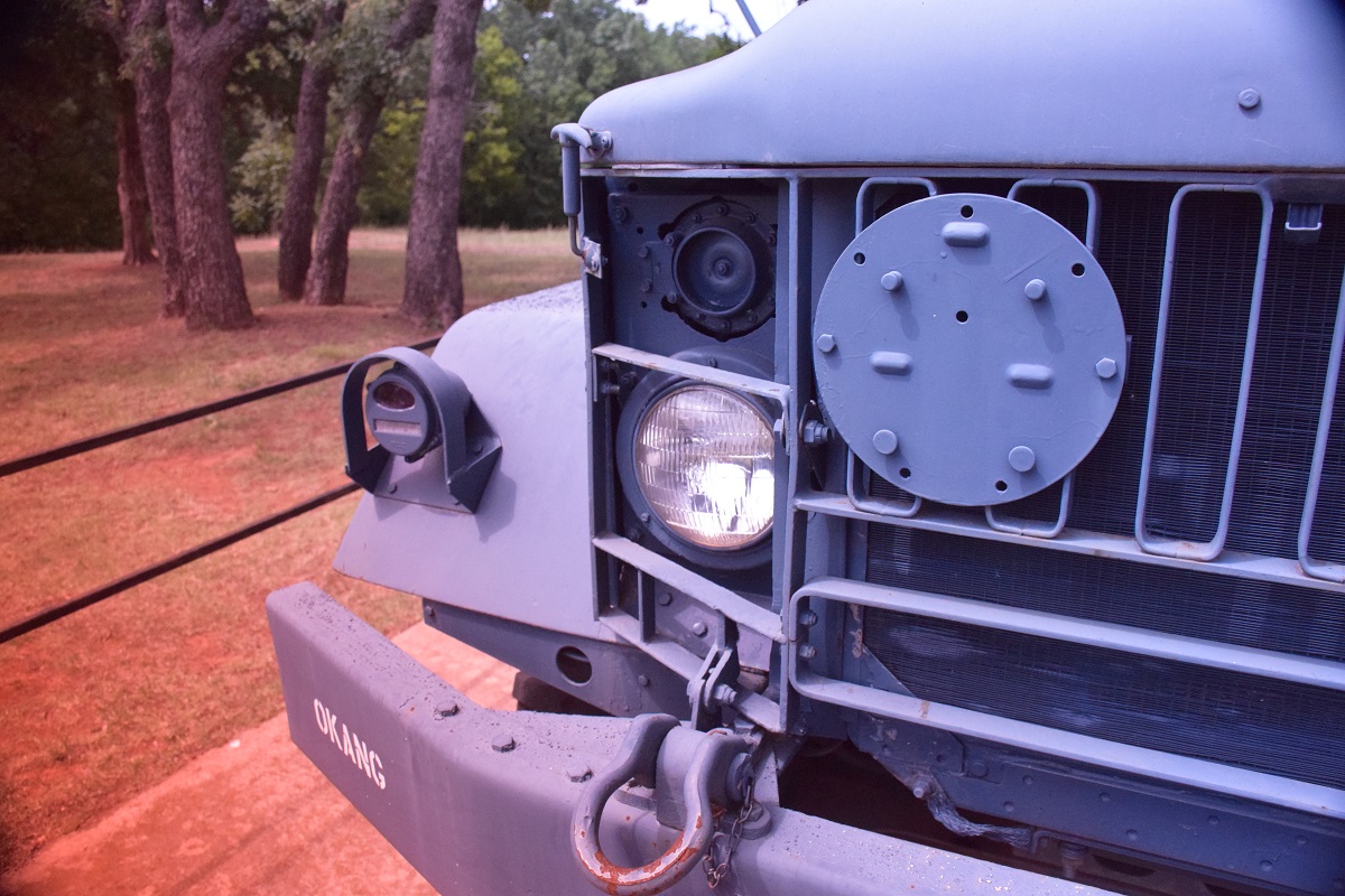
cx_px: 672
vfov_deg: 47.9
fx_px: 1009
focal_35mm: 27
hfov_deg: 67.4
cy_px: 448
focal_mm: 18
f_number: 5.6
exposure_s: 1/4000
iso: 5000
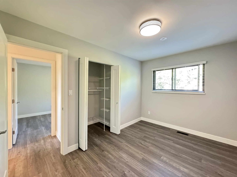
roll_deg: -0.4
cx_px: 118
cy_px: 88
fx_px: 96
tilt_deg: +1.0
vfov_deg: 85.7
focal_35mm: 14
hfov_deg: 102.1
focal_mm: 2.22
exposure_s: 1/40
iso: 1600
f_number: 2.2
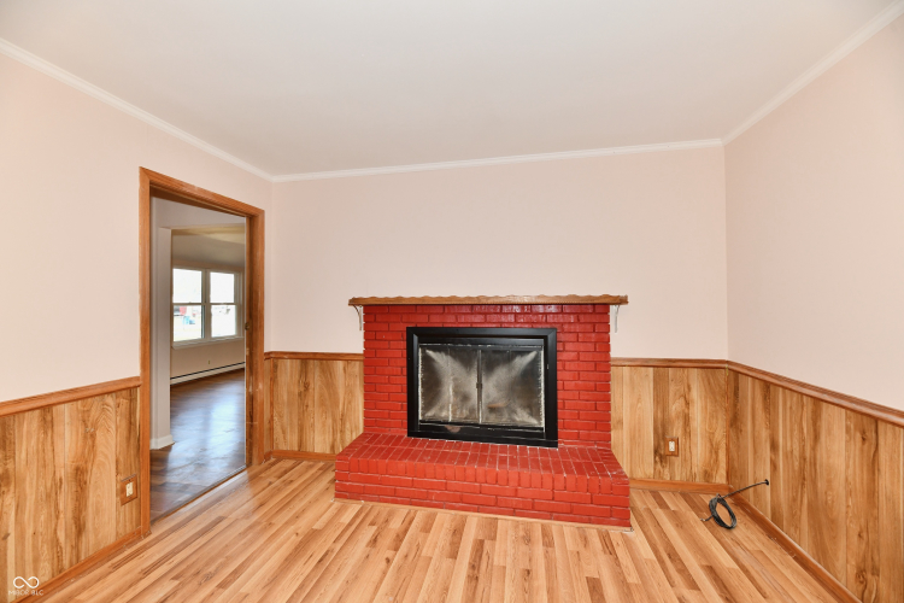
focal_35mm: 14
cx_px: 452
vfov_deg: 81.2
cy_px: 302
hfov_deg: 104.3
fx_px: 352
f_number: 6.3
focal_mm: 14
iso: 640
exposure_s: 1/60
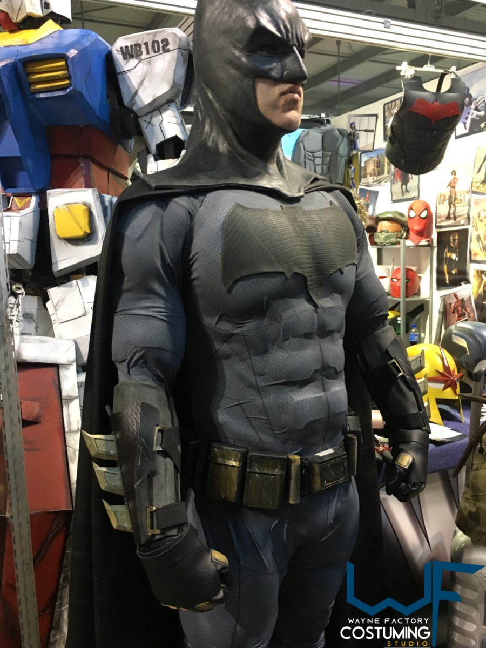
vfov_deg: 61.7
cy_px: 324
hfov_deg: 48.2
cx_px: 243
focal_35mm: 29
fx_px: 543
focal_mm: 4.15
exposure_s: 1/20
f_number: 2.2
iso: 200
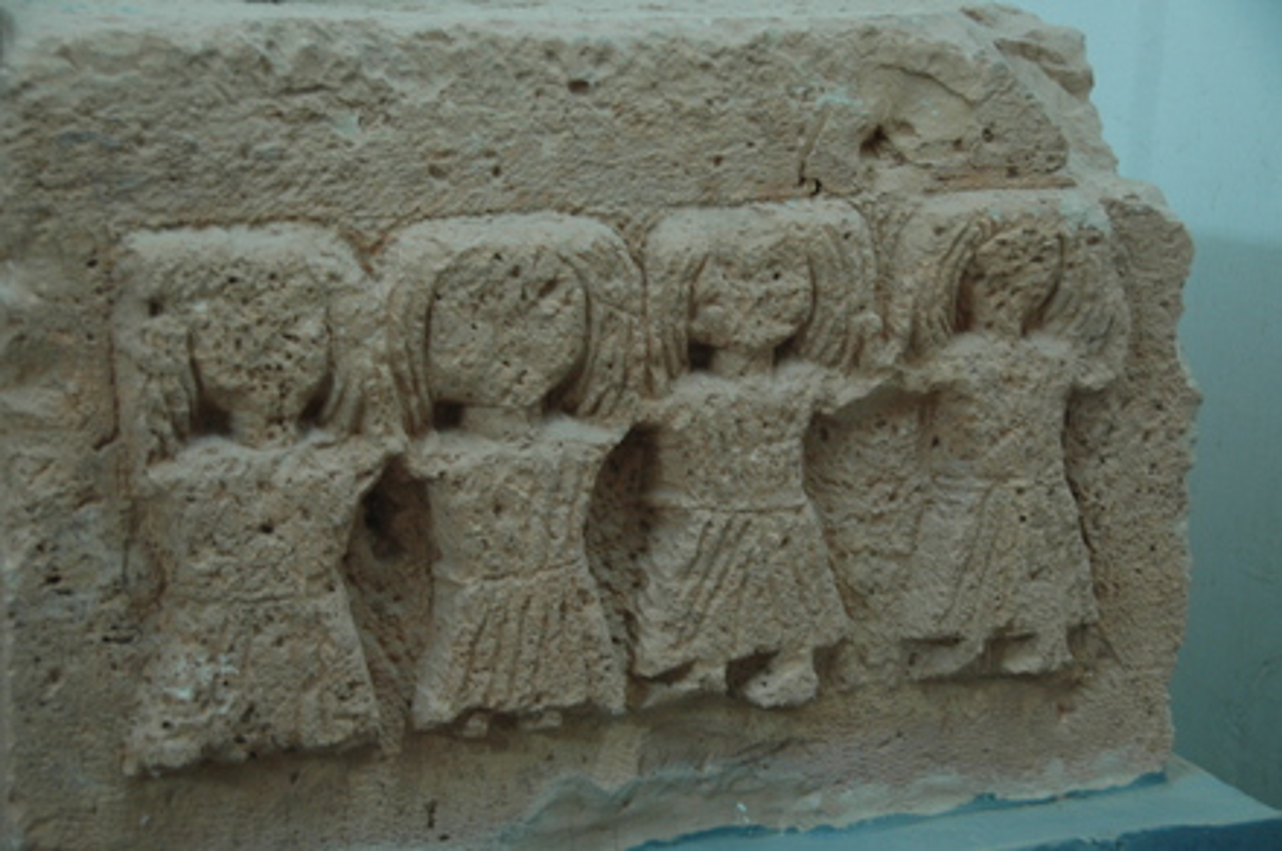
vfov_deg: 19.7
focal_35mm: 69
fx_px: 2454
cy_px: 426
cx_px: 641
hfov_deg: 29.3
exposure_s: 1/8
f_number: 4.8
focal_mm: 46
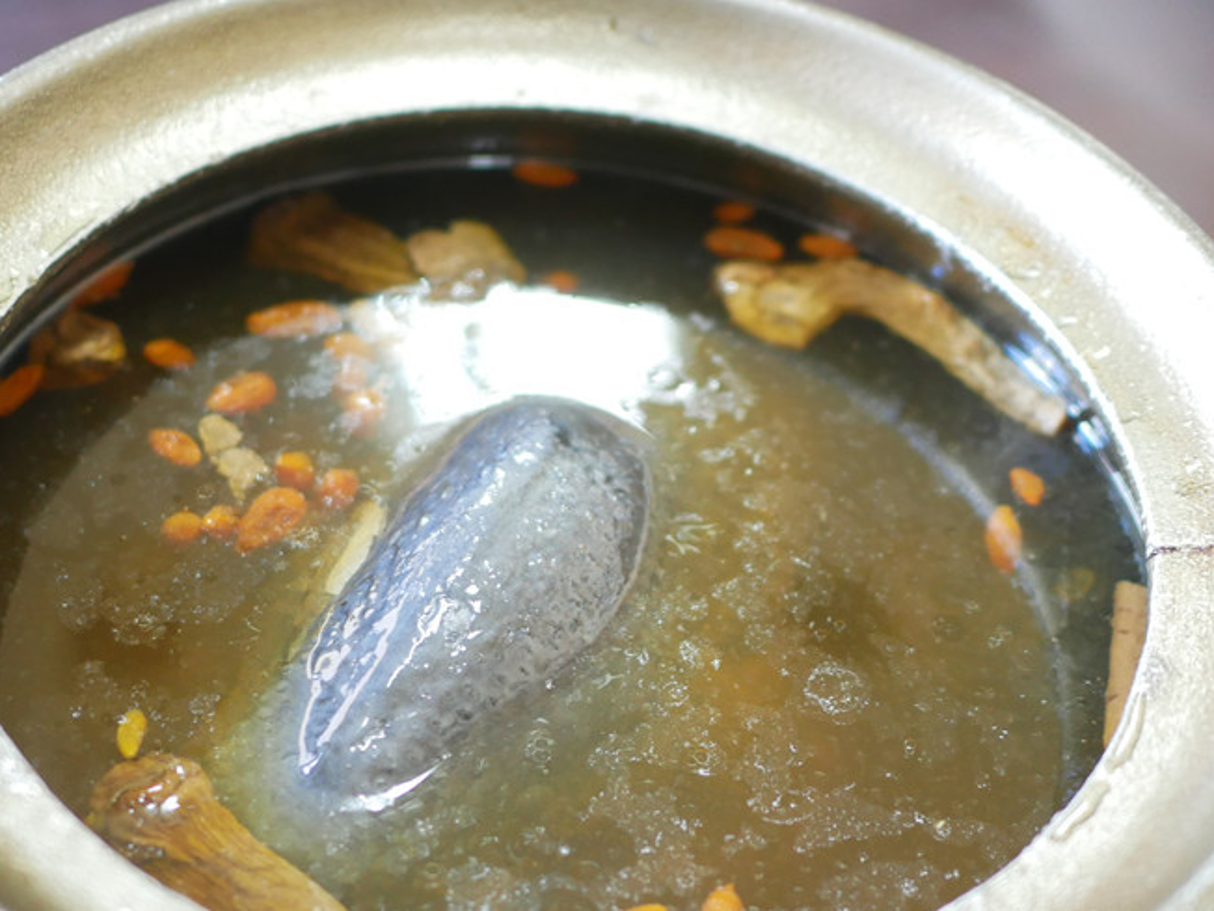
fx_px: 1613
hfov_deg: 41.2
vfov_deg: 31.2
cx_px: 538
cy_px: 633
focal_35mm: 46
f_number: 1.7
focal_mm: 15
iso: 800
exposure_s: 1/60
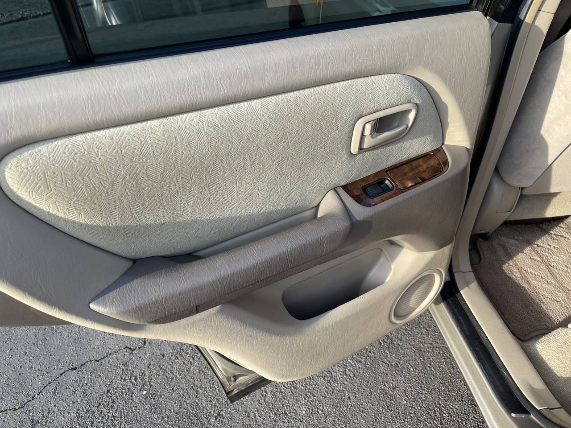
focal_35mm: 25
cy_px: 214
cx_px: 286
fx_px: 412
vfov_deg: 54.9
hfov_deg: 69.4
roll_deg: -0.1
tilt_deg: -39.5
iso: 32
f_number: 1.6
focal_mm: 5.1
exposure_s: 1/435
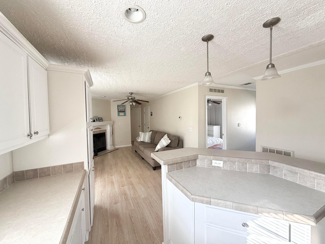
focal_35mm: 14
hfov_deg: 102.1
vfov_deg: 85.7
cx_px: 162
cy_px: 122
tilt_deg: -3.0
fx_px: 131
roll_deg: +0.7
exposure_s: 1/121
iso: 160
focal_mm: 2.22
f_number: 2.2
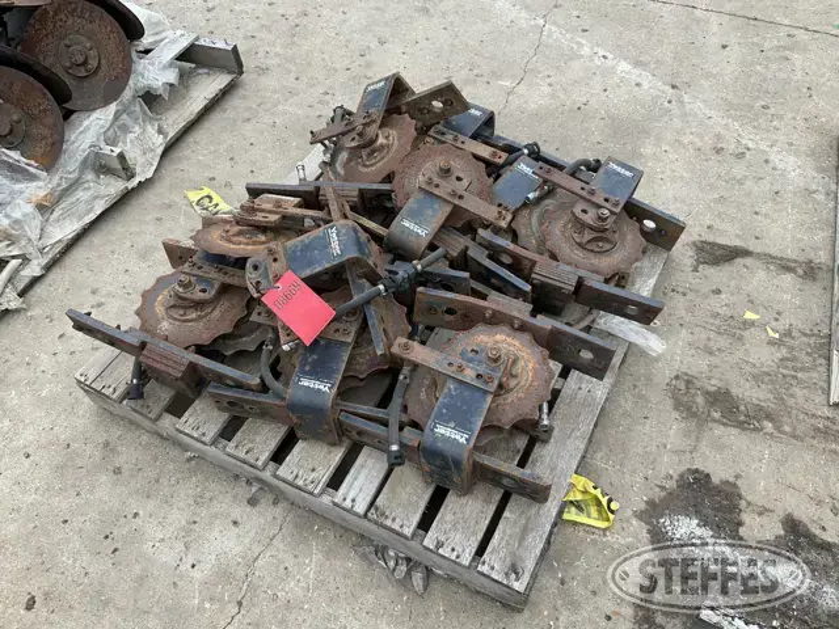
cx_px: 420
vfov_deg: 48.2
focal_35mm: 29
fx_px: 703
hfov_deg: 61.7
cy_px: 314
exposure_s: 1/123
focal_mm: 3
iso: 16
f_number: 1.8
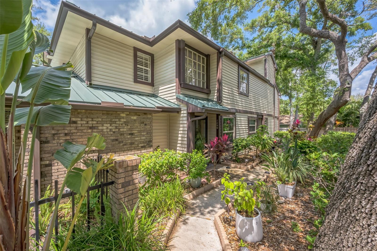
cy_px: 126
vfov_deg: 81.2
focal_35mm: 14
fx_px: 147
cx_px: 188
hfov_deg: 104.3
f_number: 14
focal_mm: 14
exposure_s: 1/60
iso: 160
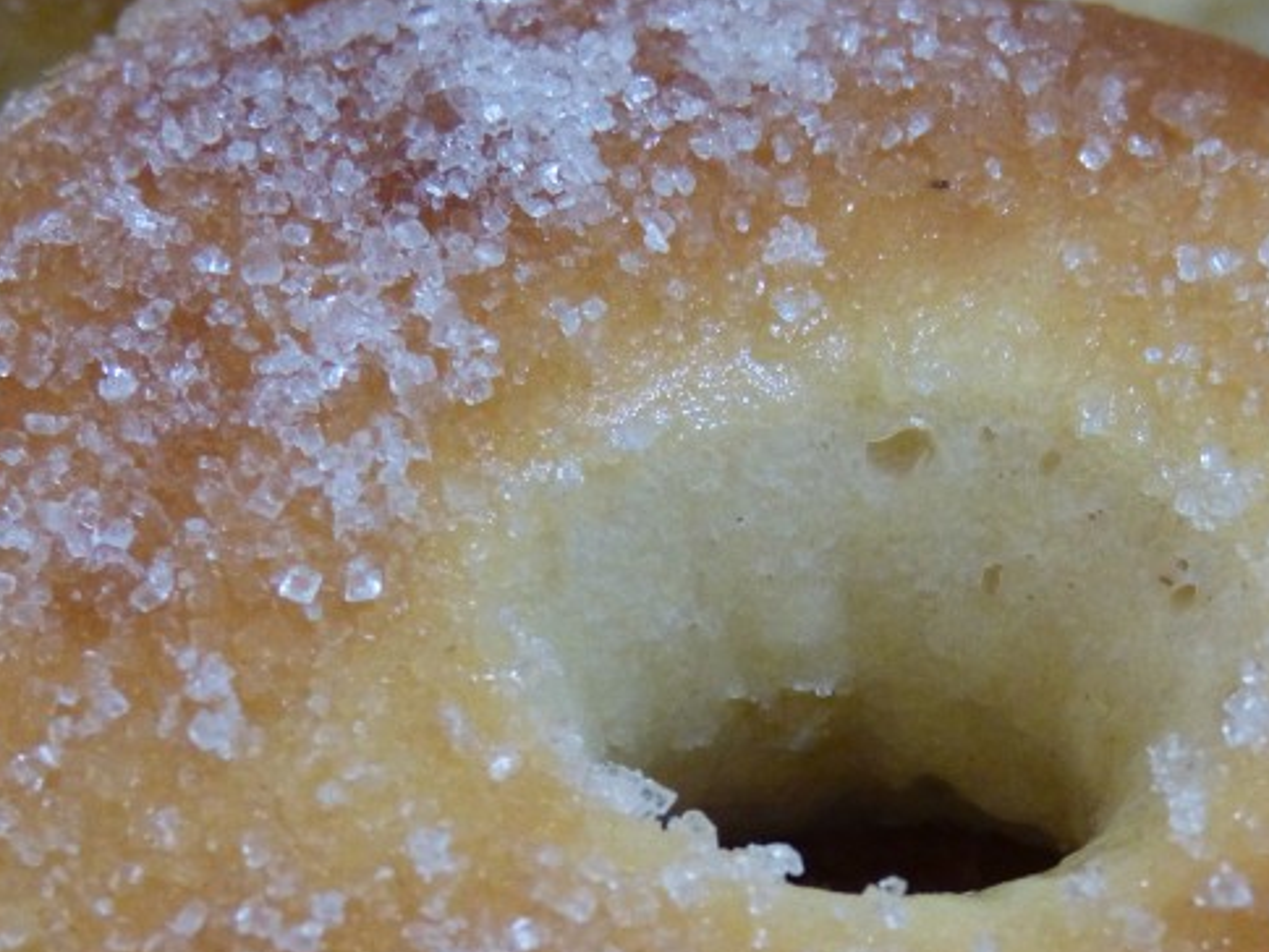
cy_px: 928
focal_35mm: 133
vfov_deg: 11.1
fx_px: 4877
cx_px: 918
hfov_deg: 14.8
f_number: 3.2
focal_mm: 10.8
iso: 400
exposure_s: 1/40
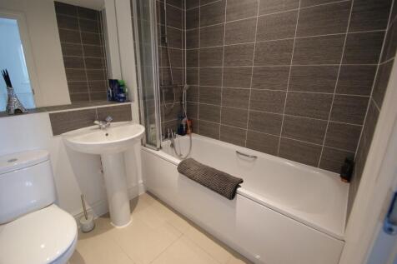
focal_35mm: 16
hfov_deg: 95.0
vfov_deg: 72.0
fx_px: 182
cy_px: 132
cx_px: 198
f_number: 3.5
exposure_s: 1/30
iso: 400
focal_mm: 11
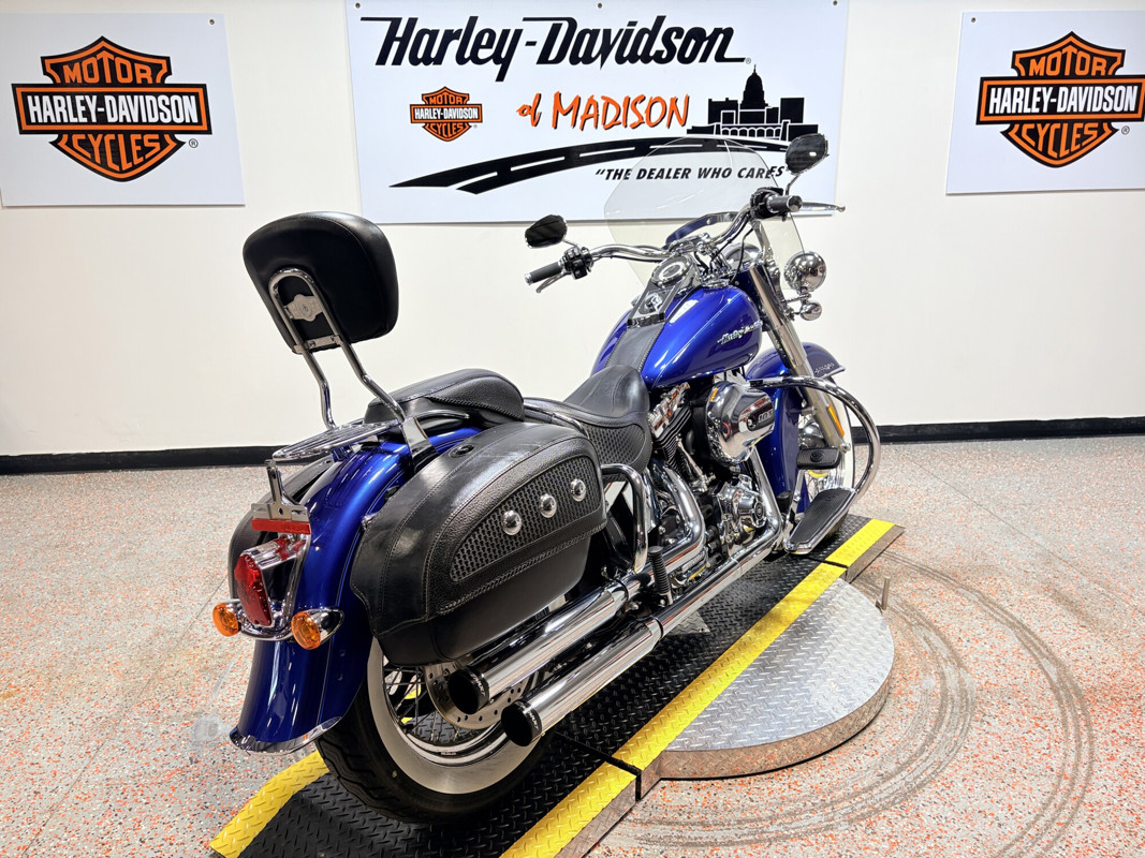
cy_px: 429
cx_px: 572
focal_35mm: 26
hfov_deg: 67.3
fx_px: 860
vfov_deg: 53.1
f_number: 1.6
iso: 40
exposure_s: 1/120
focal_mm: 5.96
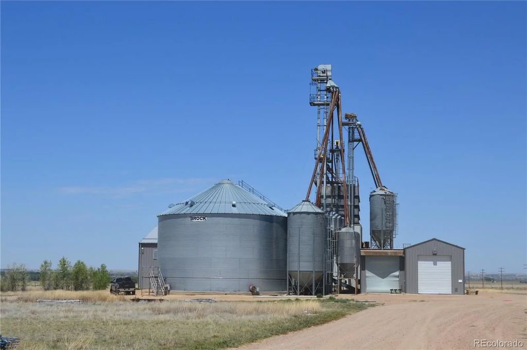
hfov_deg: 37.9
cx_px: 264
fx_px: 768
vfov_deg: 25.7
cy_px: 175
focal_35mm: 52
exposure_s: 1/500
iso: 200
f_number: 11
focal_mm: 35
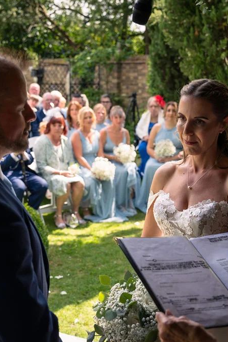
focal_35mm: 55
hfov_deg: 24.6
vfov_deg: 36.2
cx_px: 129
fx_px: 522
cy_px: 171
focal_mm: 36
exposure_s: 1/200
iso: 100
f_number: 3.5
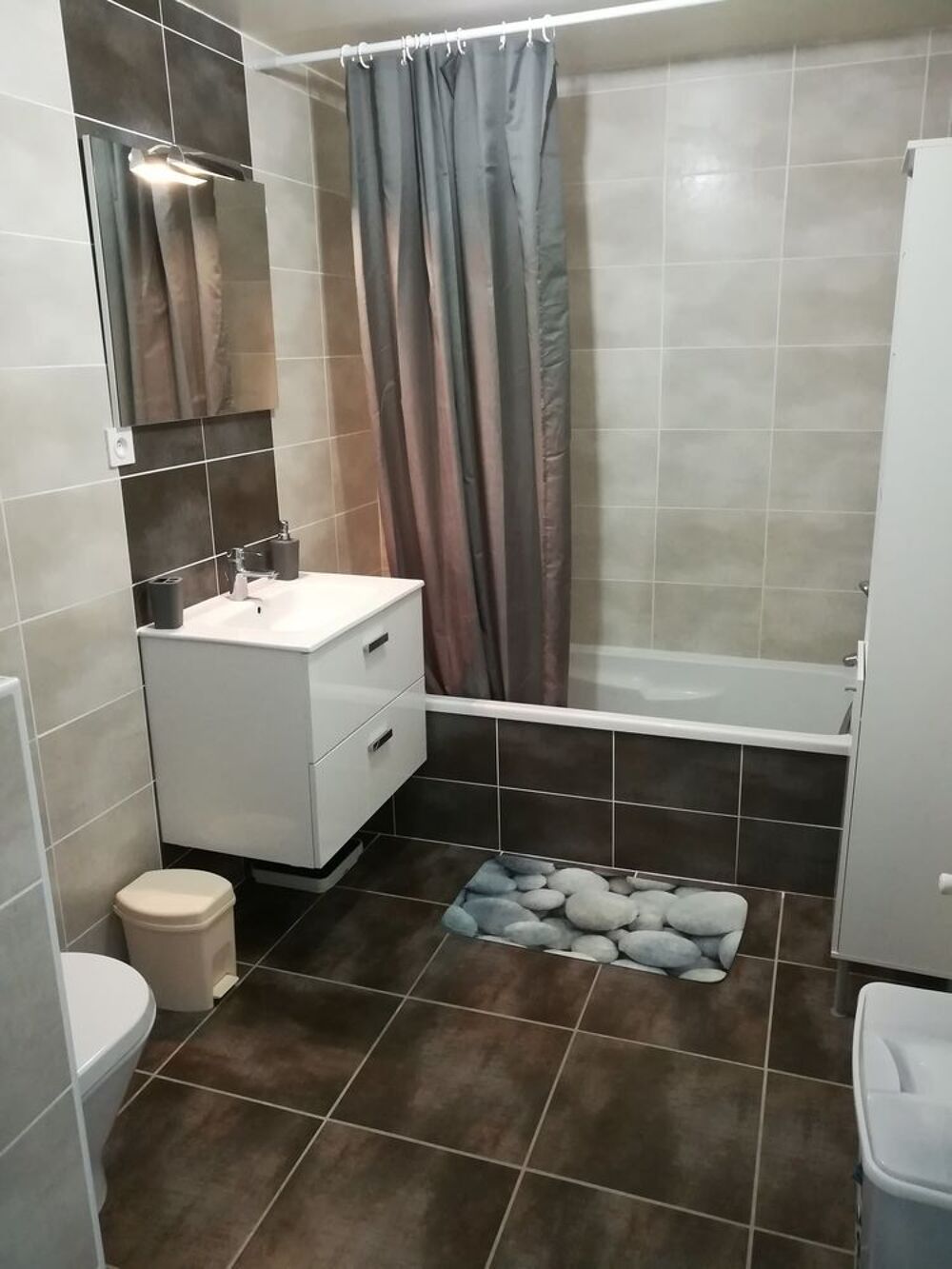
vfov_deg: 67.3
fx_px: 953
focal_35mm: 26
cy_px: 634
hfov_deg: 53.1
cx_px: 476
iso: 640
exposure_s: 1/20
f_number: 2.2
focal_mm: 3.83
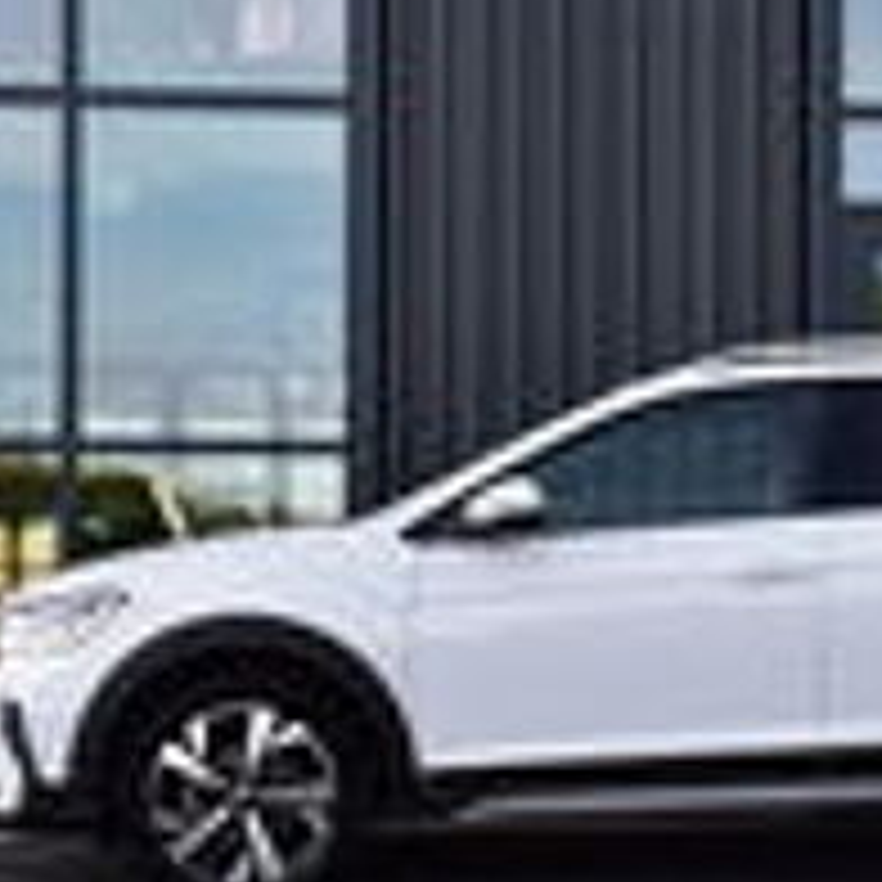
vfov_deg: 20.6
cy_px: 502
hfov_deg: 20.2
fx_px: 2423
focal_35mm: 84
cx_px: 810
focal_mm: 27
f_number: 9
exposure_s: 1/160
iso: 400
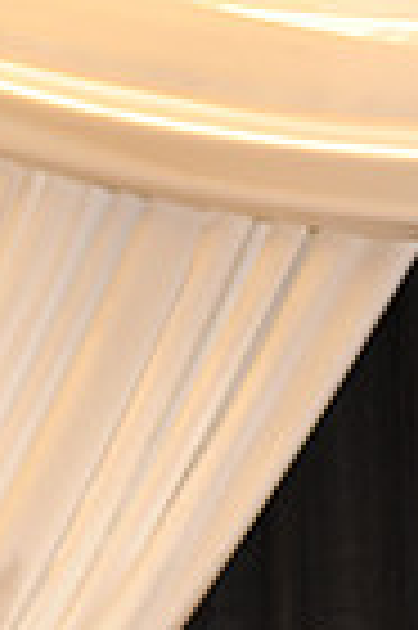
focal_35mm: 332
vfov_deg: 6.0
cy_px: 1300
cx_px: -90
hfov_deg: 4.1
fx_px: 5796
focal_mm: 80
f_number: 5.6
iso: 1250
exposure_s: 1/60
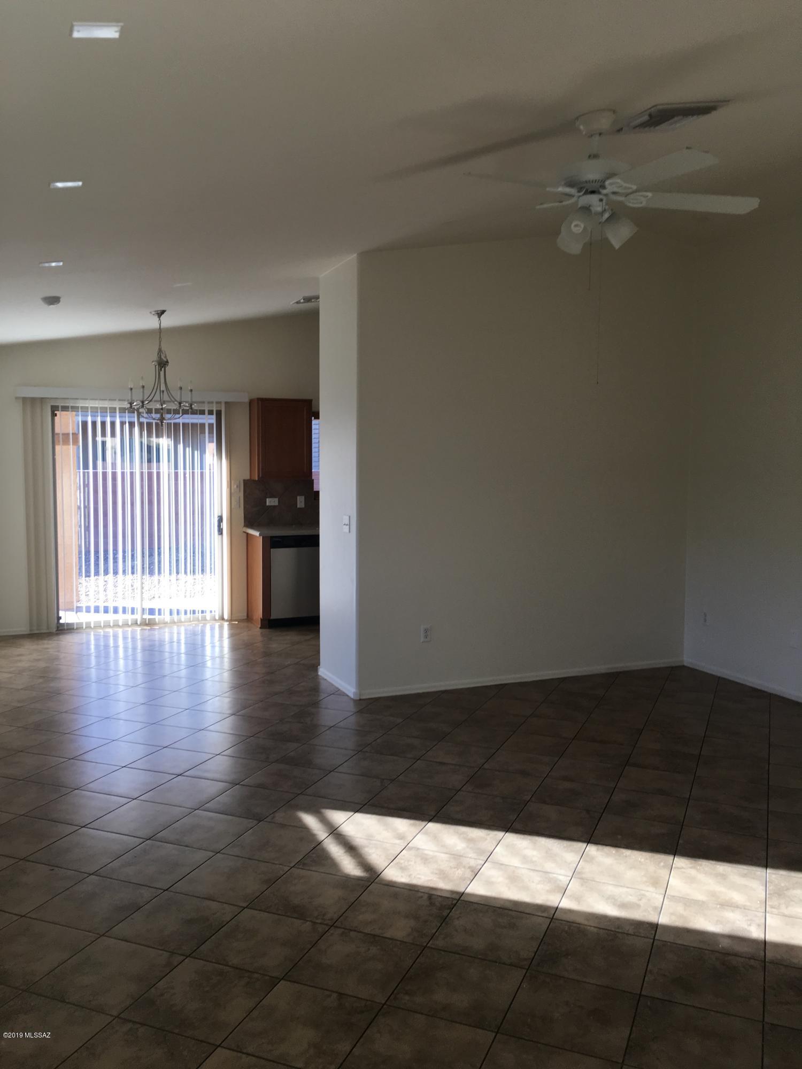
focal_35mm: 29
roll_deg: -1.9
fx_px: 896
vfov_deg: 61.7
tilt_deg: -2.0
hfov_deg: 48.2
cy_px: 534
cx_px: 401
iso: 32
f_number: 2.2
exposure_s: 1/120
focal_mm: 4.15
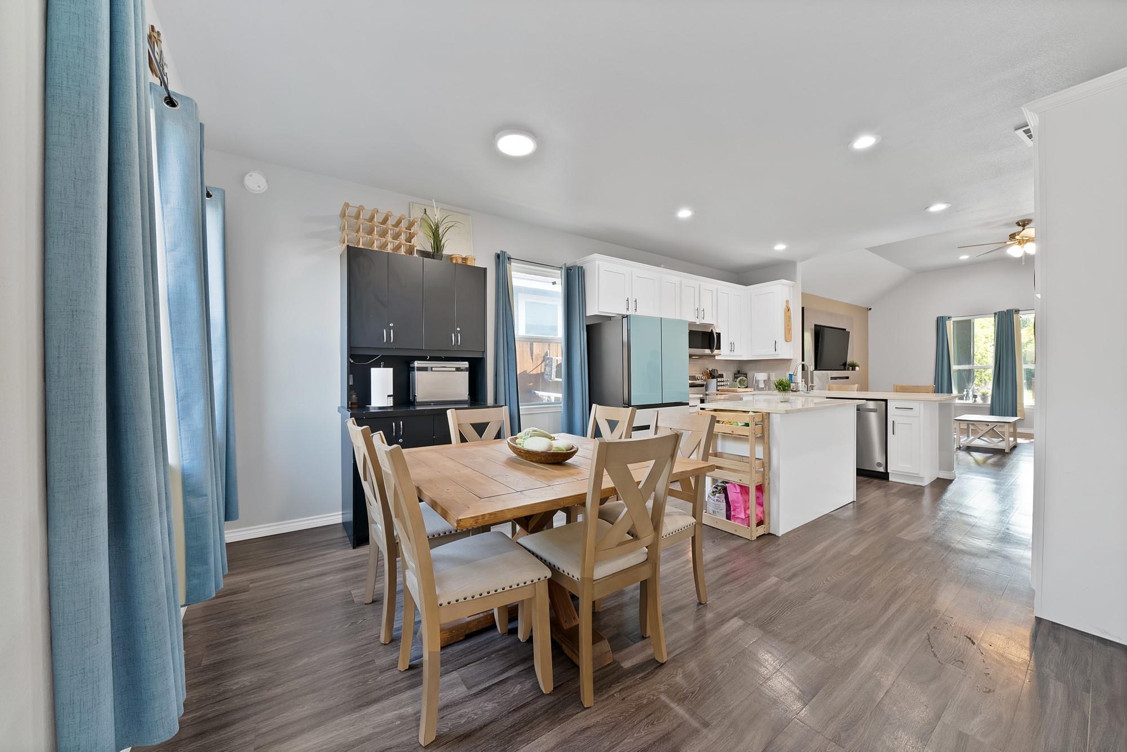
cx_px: 564
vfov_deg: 90.0
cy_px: 376
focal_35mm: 12
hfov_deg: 112.6
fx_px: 376
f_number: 9
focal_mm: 12
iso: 640
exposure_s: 1.6
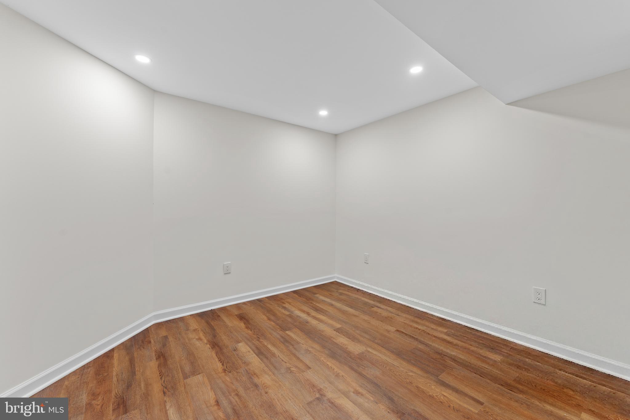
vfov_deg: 81.2
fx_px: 245
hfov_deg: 104.3
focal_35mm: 14
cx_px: 315
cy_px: 210
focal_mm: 14
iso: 100
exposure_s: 1.3
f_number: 8
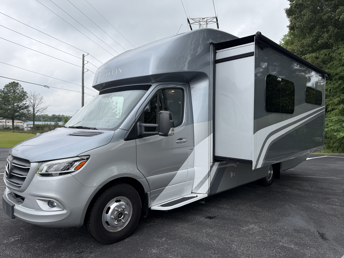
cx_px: 172
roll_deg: -0.8
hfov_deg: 71.6
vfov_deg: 56.8
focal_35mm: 24
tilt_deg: -0.8
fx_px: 239
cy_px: 129
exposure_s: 1/2525
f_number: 1.78
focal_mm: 6.76
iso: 80
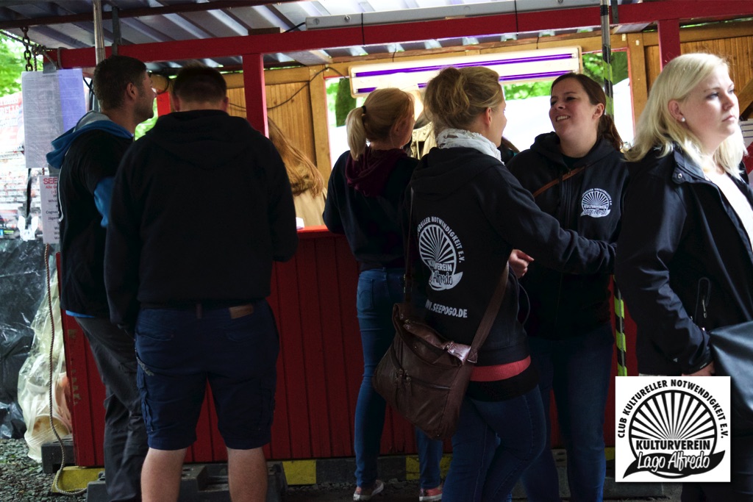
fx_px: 1360
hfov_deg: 31.0
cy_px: 251
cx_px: 376
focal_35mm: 65
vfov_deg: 20.9
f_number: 4.5
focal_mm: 65
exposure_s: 1/60
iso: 12800
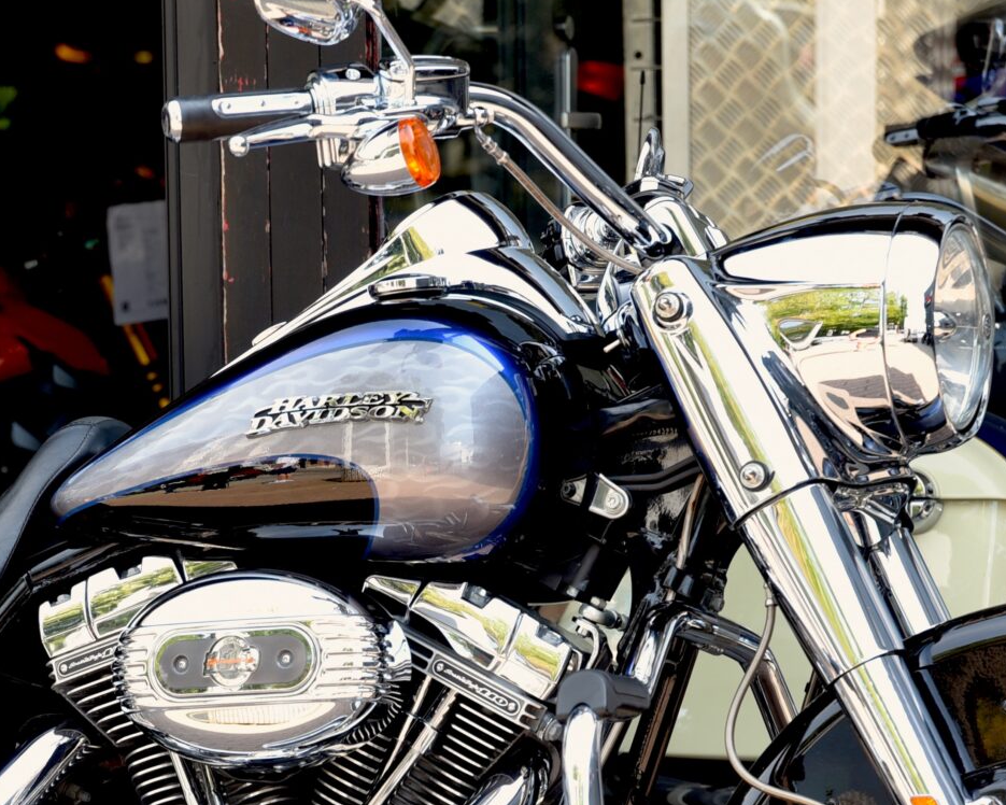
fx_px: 5359
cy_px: 704
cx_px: 186
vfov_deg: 8.6
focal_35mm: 180
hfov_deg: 10.7
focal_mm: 70
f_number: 4.5
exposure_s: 1/80
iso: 100
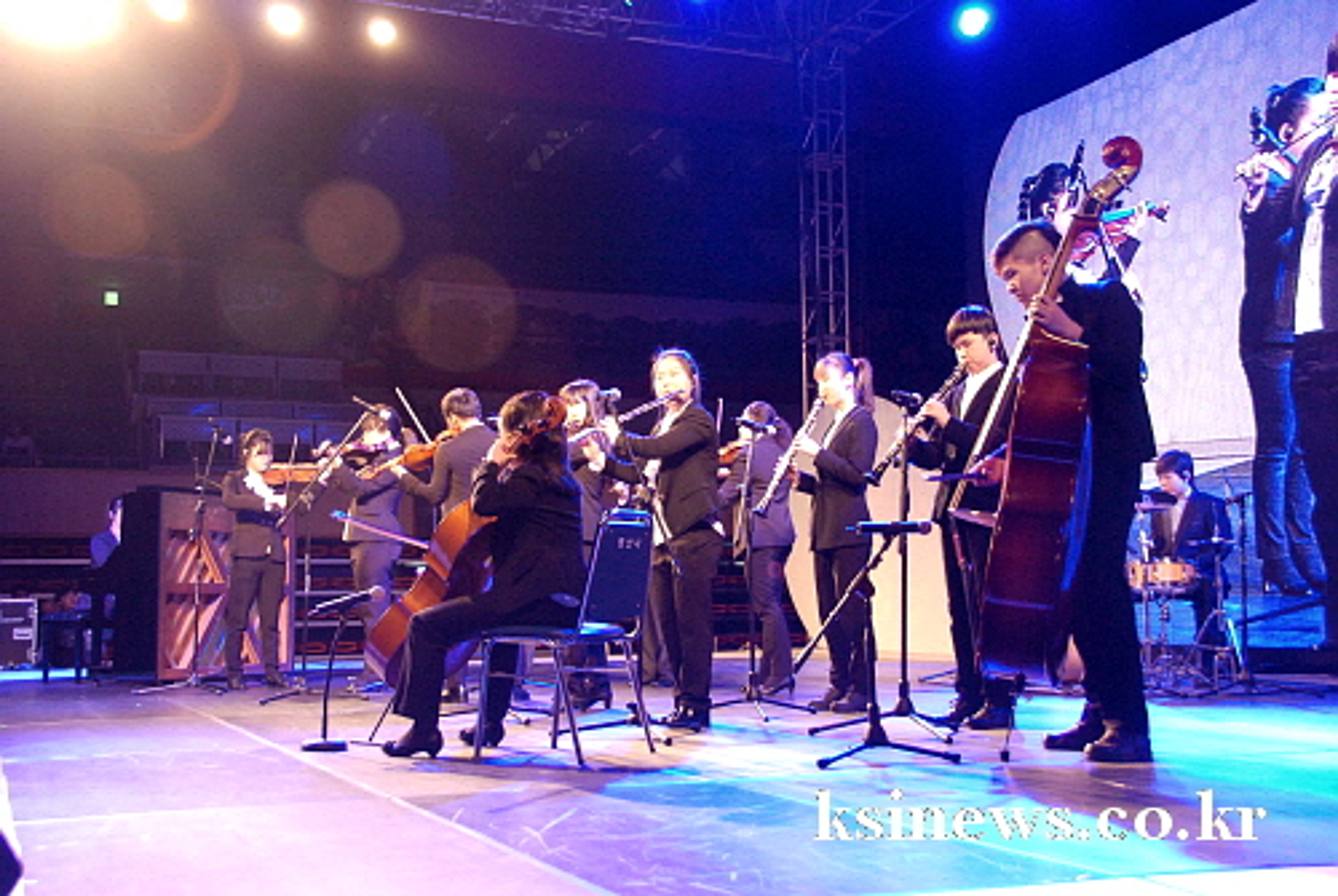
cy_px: 448
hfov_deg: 46.3
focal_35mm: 42
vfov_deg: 32.0
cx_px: 669
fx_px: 1563
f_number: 4
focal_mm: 28
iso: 1250
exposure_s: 1/60
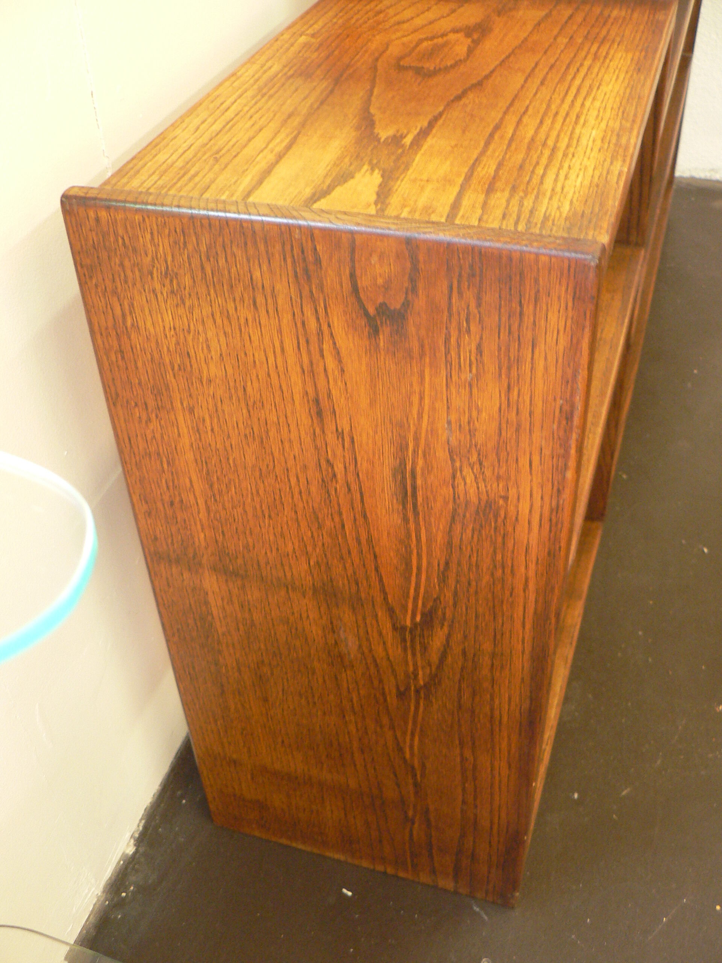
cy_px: 482
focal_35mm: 36
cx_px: 361
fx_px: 1001
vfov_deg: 51.4
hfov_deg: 39.7
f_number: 2.8
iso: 200
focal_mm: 6
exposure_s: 1/10
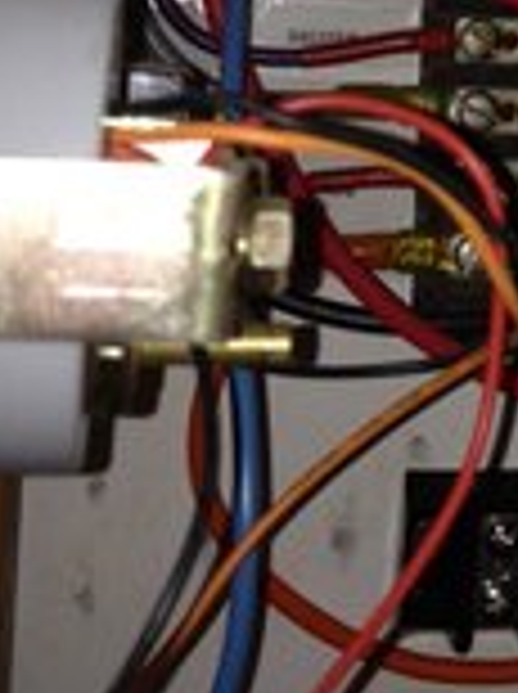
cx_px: 662
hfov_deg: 15.5
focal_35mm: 91
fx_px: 1821
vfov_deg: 20.9
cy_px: 18
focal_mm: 4.28
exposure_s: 1/87
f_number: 2.4
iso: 50
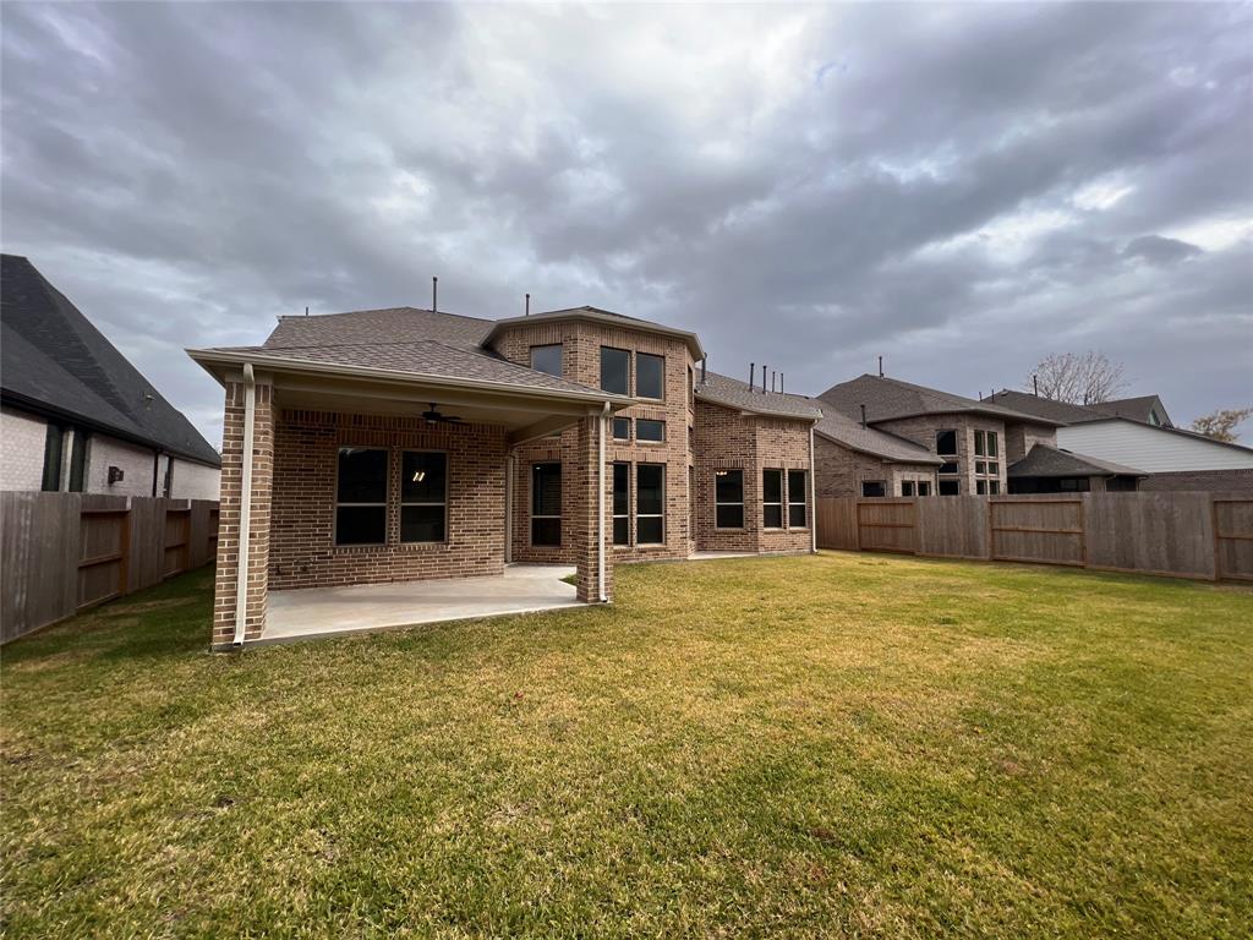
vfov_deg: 89.9
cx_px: 626
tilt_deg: +4.4
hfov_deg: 106.2
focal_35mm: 13
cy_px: 470
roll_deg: +0.8
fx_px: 471
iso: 32
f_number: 1.8
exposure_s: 1/927
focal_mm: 1.57
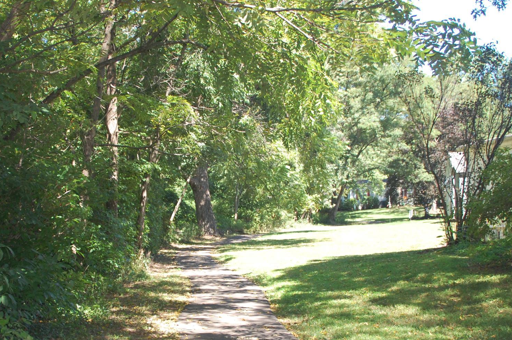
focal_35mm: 58
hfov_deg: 34.4
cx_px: 196
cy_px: 222
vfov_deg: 23.3
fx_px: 824
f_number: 4
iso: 400
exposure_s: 1/320
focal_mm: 28
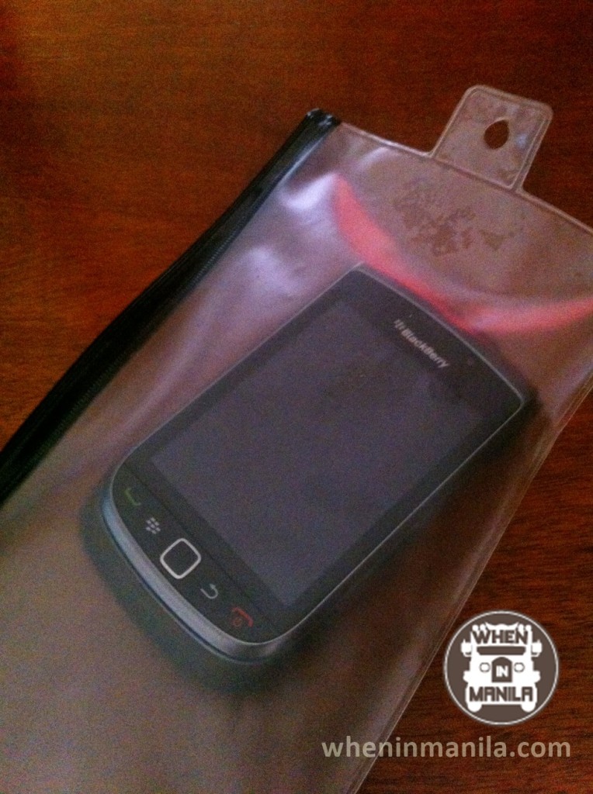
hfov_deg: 40.6
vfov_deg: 52.7
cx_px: 296
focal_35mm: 35
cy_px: 397
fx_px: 802
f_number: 2.8
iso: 1000
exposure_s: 1/15
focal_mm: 3.85
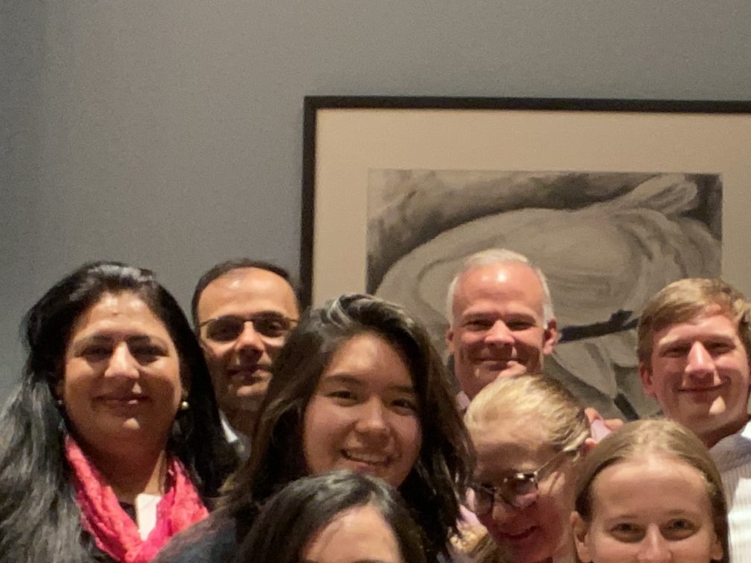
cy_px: 487
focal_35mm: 76
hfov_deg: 25.3
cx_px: 595
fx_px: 1649
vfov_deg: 19.1
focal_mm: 2.71
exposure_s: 1/30
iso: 320
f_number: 2.2
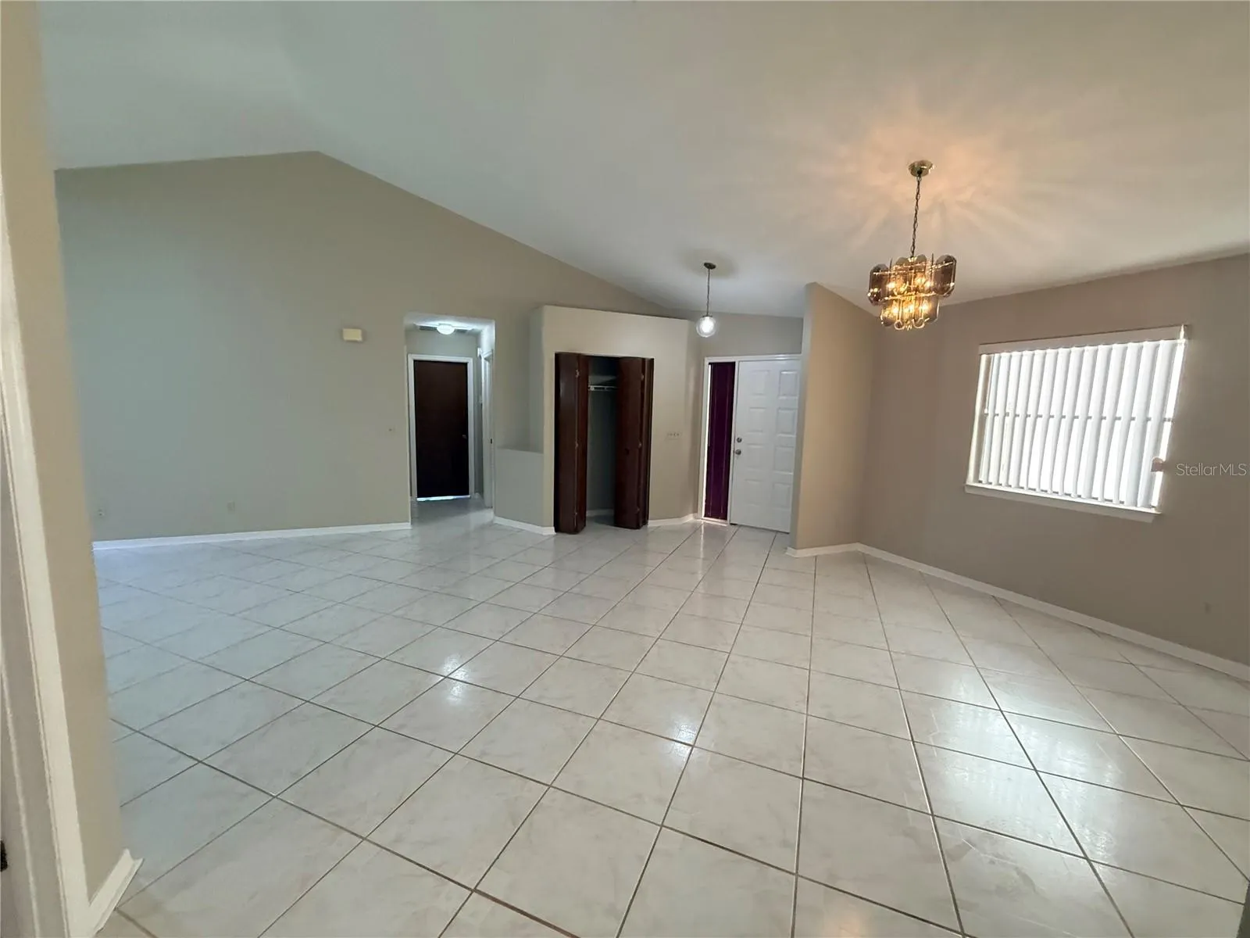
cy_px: 469
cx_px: 625
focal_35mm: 14
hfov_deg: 102.1
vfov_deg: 85.7
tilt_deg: -5.1
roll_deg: -0.6
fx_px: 506
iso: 500
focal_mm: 2.22
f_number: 2.2
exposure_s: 1/120
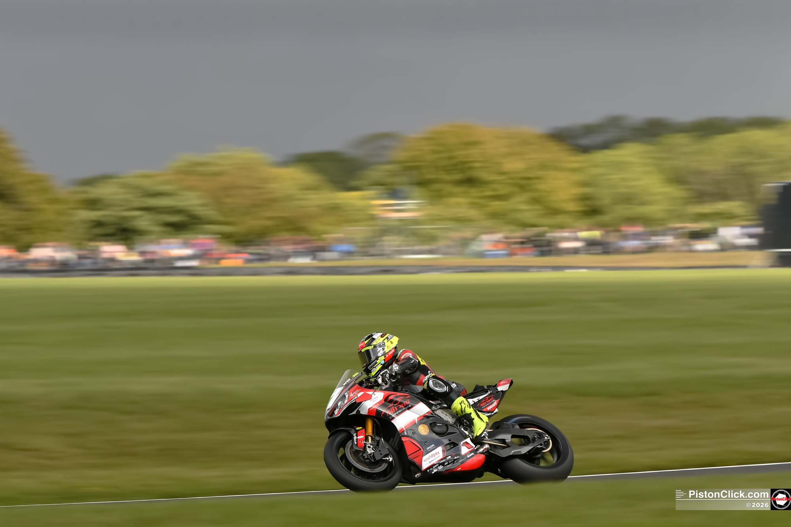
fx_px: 4449
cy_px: 264
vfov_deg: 6.8
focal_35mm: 202
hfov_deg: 10.2
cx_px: 396
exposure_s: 1/125
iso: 140
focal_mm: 135
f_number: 7.1
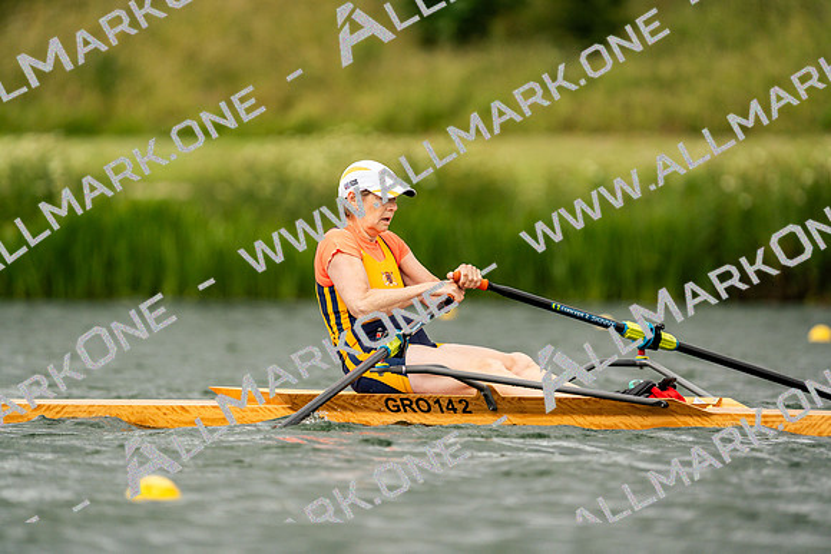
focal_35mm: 600
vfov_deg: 2.3
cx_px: 416
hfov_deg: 3.4
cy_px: 277
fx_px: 13853
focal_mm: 600
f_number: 6.3
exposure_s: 1/2000
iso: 500
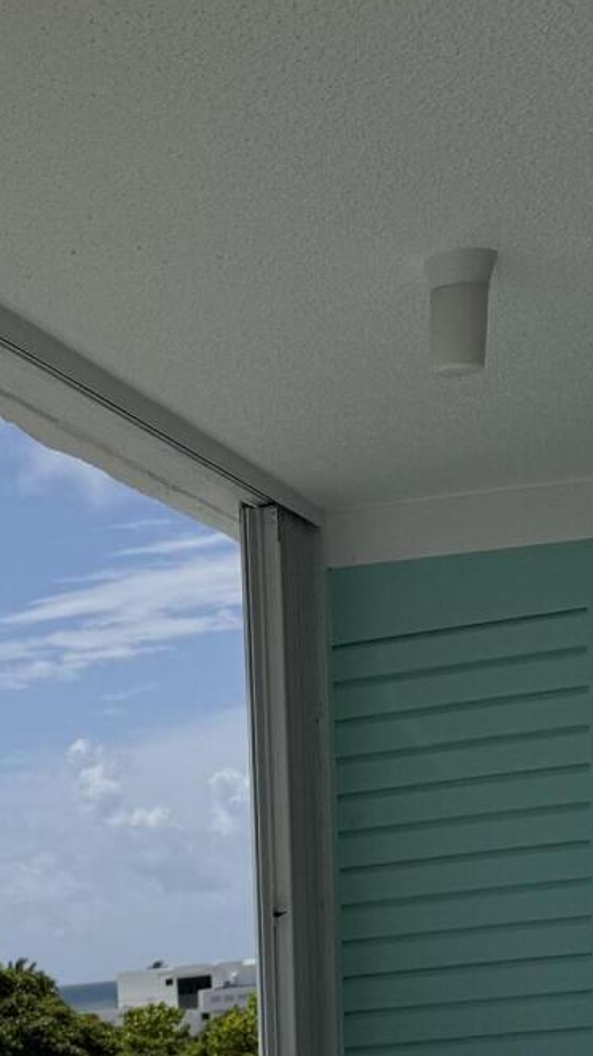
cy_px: 1479
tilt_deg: -12.7
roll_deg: +4.1
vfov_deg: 22.9
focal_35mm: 79
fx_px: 2210
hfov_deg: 14.8
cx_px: -118
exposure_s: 1/11905
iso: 80
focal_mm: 6.76
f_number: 1.78
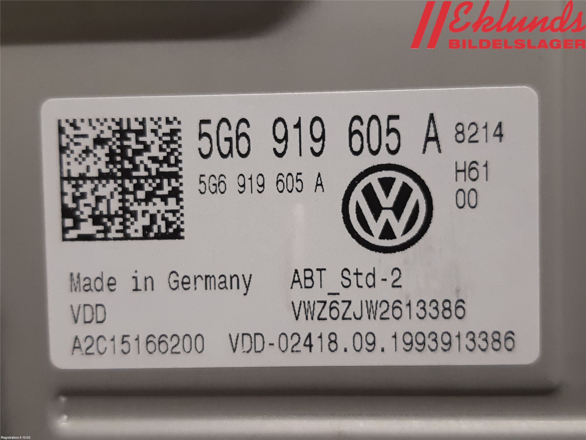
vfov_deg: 53.1
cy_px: 220
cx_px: 293
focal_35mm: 26
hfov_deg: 67.3
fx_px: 440
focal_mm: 3.93
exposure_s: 1/50
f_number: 1.7
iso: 125
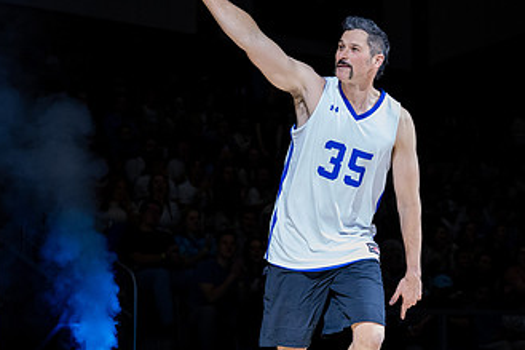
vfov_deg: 15.0
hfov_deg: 22.2
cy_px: 225
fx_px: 1326
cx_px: 389
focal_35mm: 91
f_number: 2.8
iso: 4000
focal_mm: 48
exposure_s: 1/1600
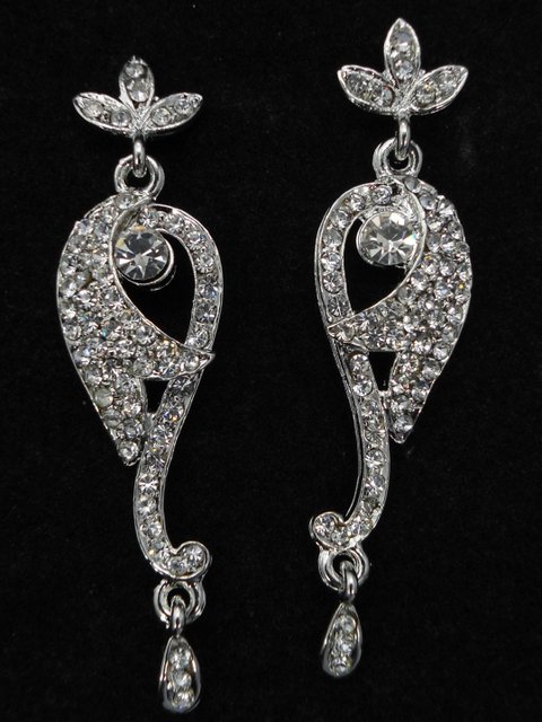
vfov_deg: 50.1
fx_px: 772
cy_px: 361
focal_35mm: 37
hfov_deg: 38.7
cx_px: 271
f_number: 3.2
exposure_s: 1/60
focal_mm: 6.7
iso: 80
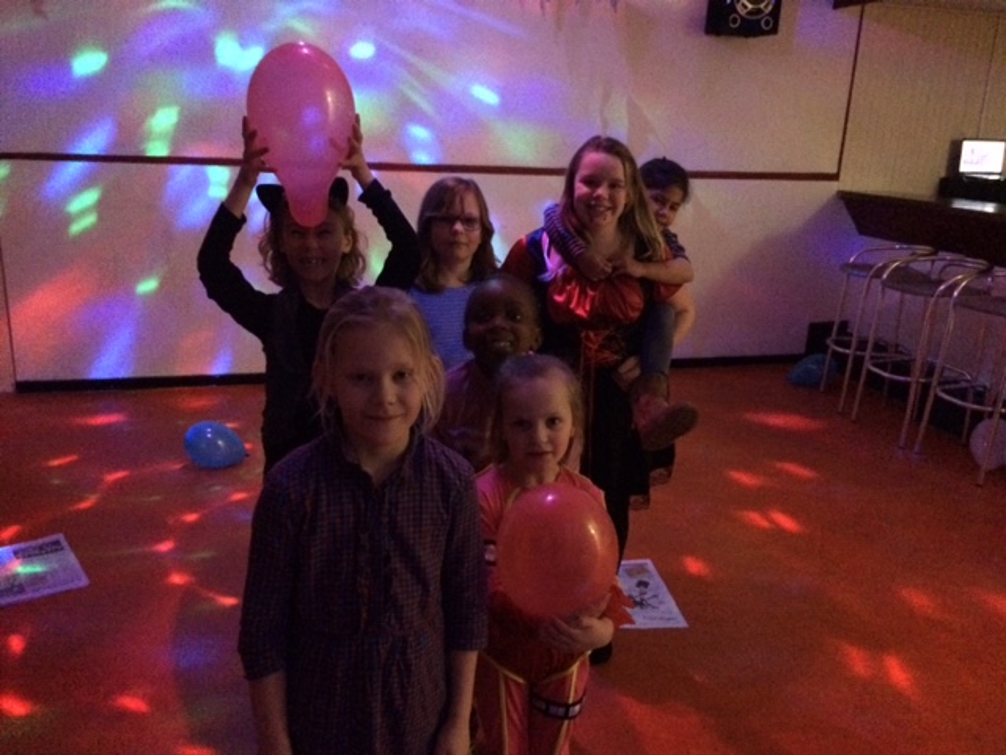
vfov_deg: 48.2
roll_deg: -2.0
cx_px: 503
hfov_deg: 61.7
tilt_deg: -15.7
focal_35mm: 29
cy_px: 378
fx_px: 843
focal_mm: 4.15
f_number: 2.2
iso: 2000
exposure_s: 1/17
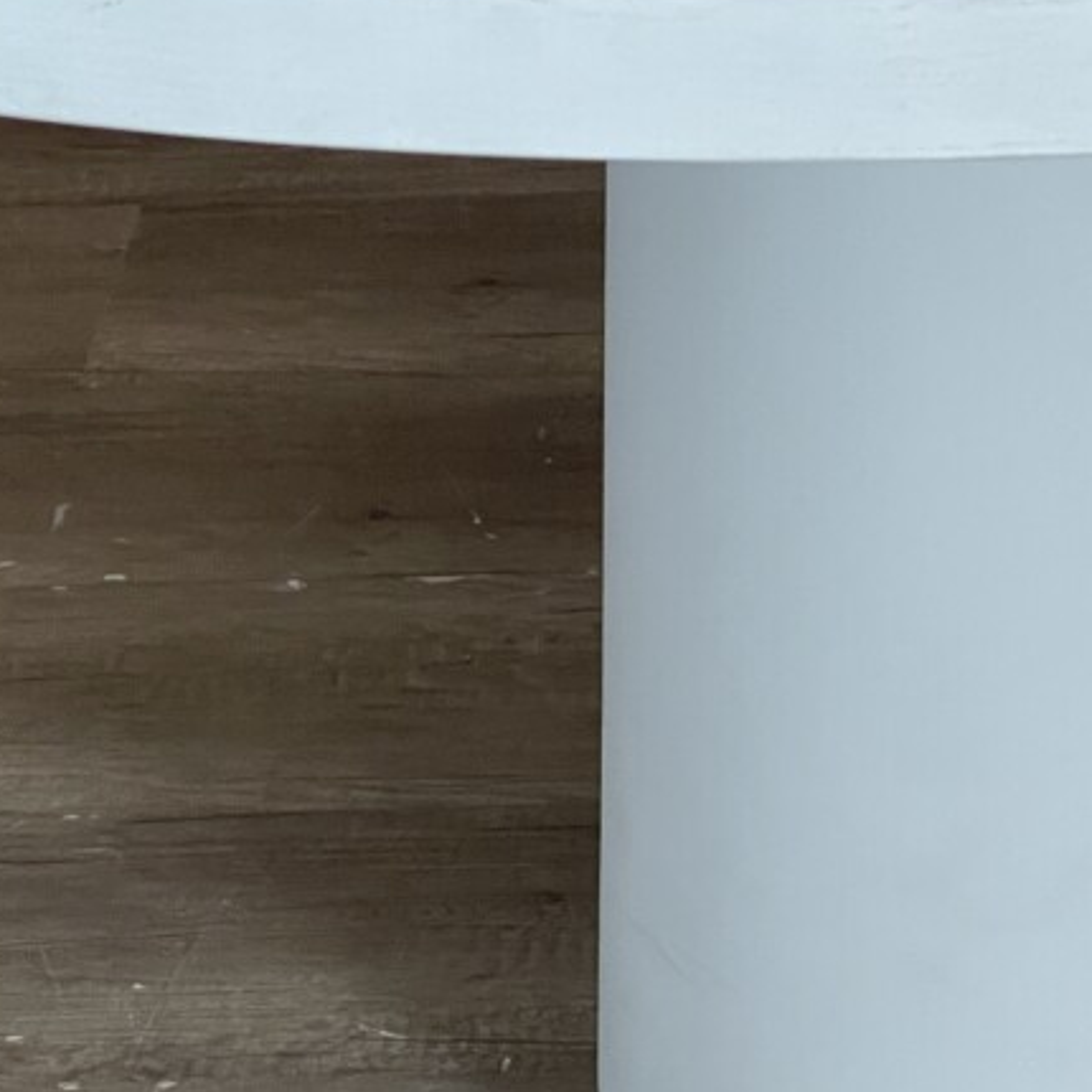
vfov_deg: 11.1
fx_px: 5639
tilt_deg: -30.6
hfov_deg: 10.9
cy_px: 620
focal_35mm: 158
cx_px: 1140
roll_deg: +2.6
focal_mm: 7.5
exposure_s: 1/100
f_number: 2.2
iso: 125
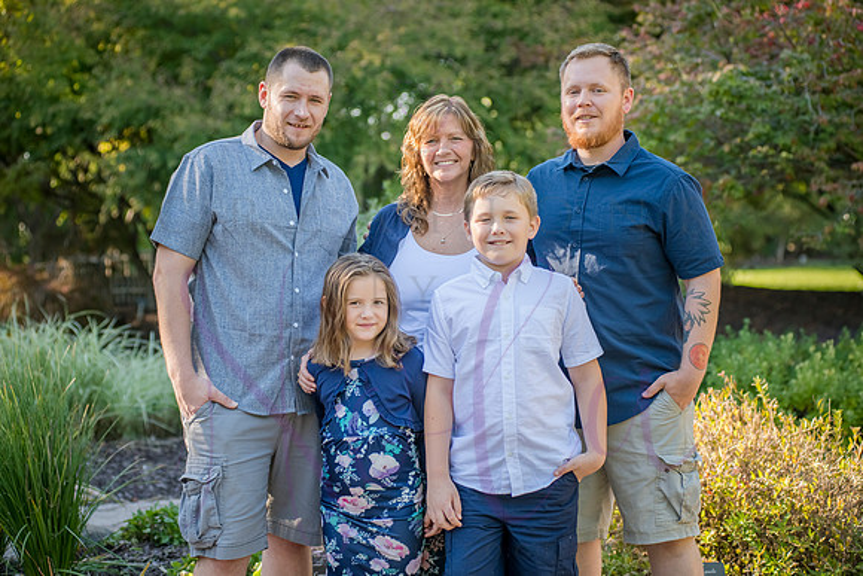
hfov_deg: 23.4
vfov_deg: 15.7
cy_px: 287
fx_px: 2087
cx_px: 448
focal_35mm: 87
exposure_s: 1/400
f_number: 4
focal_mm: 80
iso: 400
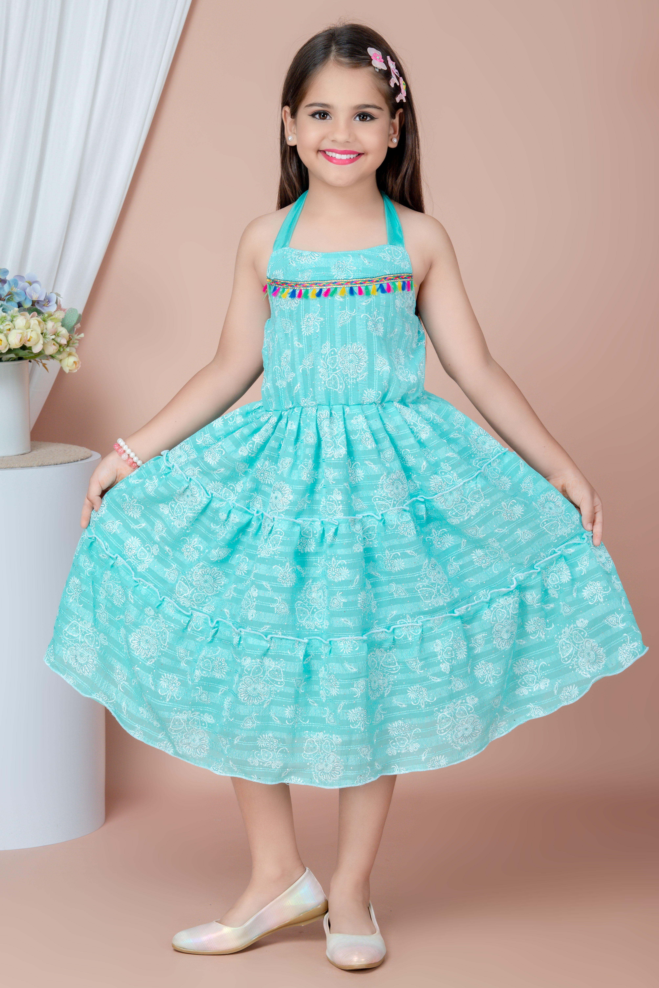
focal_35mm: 85
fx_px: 2332
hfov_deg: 16.1
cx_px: 330
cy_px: 494
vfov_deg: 23.9
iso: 400
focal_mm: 85
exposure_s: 1/160
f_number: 11
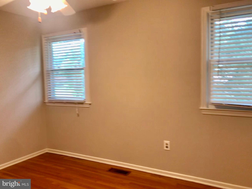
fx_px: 204
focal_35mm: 28
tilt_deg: -5.4
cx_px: 126
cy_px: 94
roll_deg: +1.3
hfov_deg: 63.4
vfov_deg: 49.7
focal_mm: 3.99
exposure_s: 1/35
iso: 20
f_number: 1.8
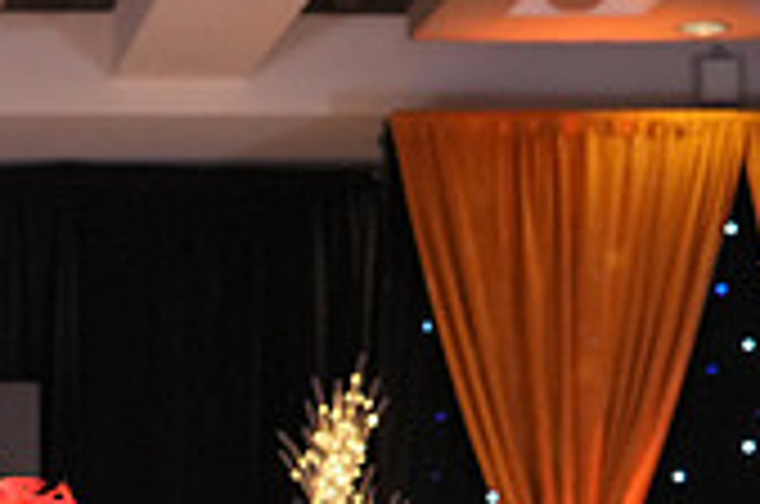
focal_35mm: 172
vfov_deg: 7.8
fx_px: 3624
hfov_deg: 11.4
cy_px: 812
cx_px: -405
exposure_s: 1/400
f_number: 4
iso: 2500
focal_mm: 50
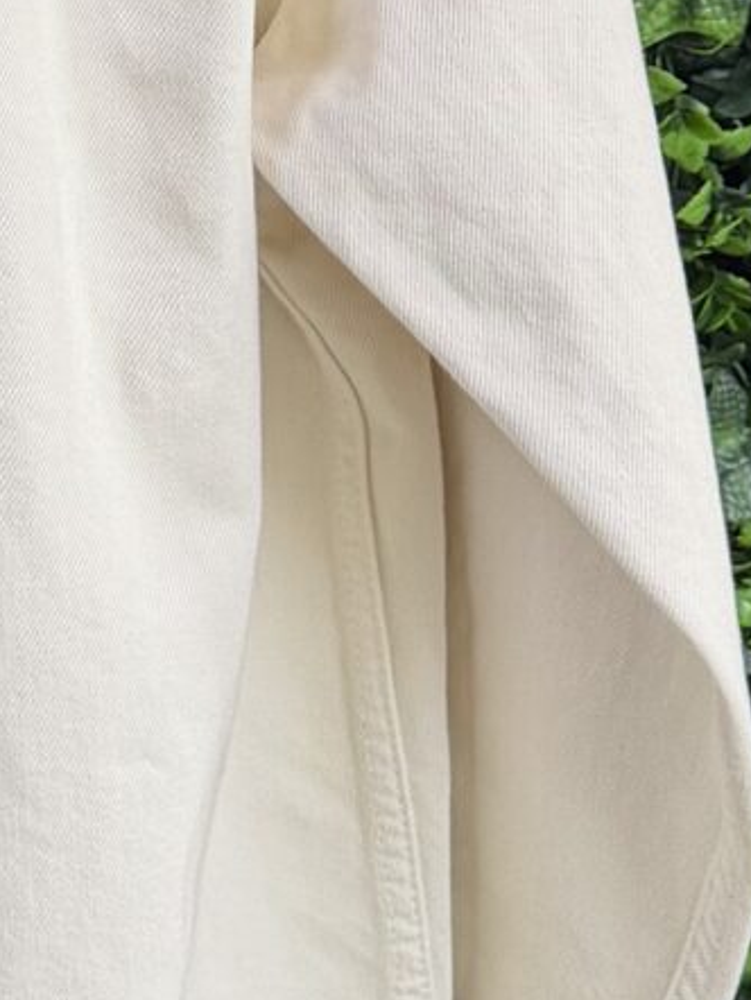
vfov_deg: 13.7
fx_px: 4017
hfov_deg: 10.2
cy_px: -242
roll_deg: -1.4
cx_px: -455
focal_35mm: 139
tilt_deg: -5.3
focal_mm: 6.76
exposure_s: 1/84
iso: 80
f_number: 1.78
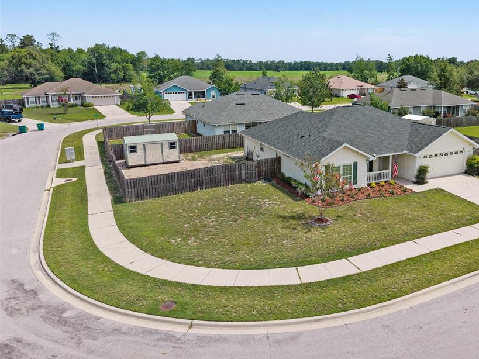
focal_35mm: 30
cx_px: 299
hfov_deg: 59.2
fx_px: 415
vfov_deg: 46.6
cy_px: 150
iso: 150
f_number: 1.8
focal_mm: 8.67
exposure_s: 1/4000
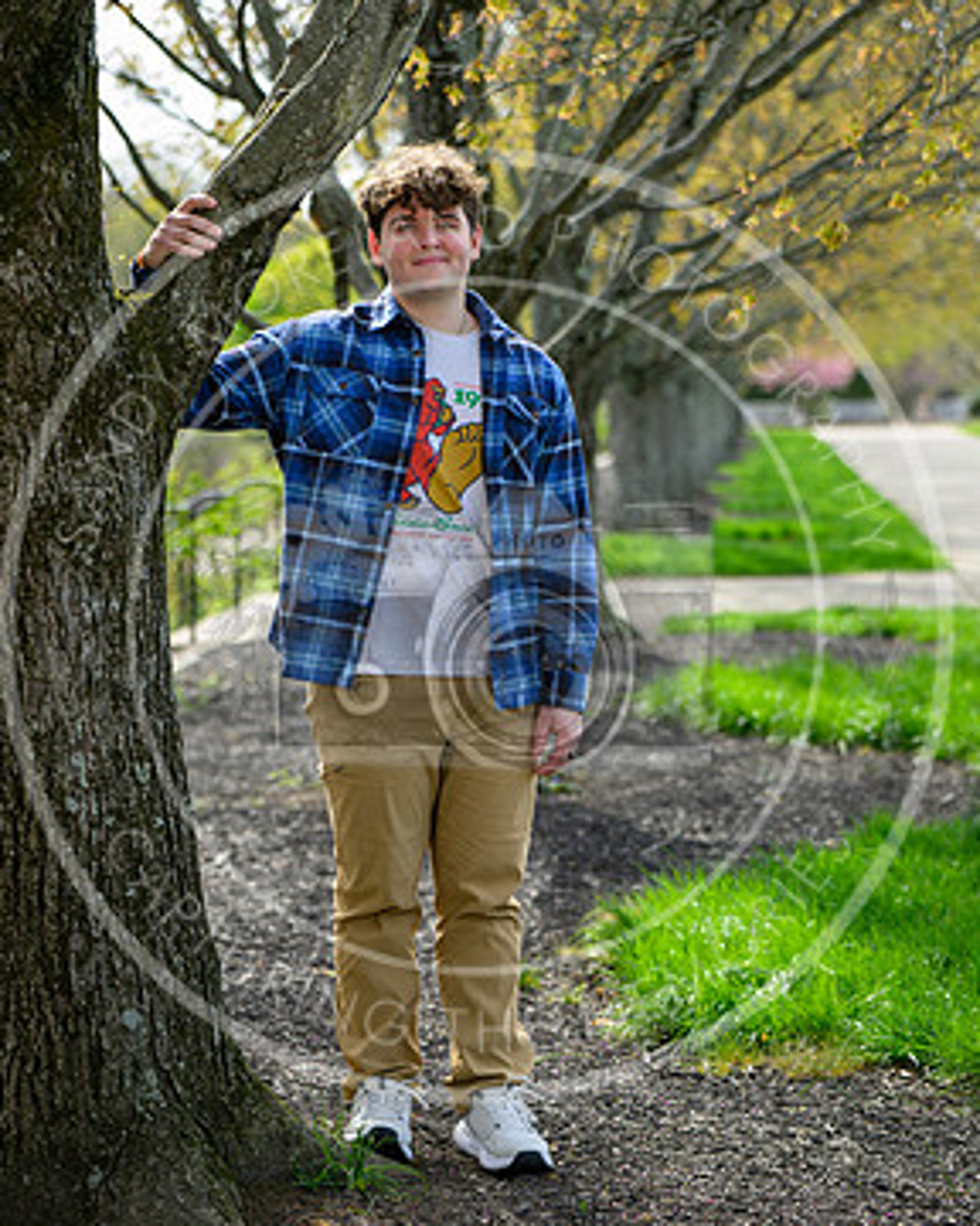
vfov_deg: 19.0
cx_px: 476
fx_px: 3662
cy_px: 627
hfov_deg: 15.2
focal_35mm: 101
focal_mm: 86
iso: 250
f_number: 2.8
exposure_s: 1/800
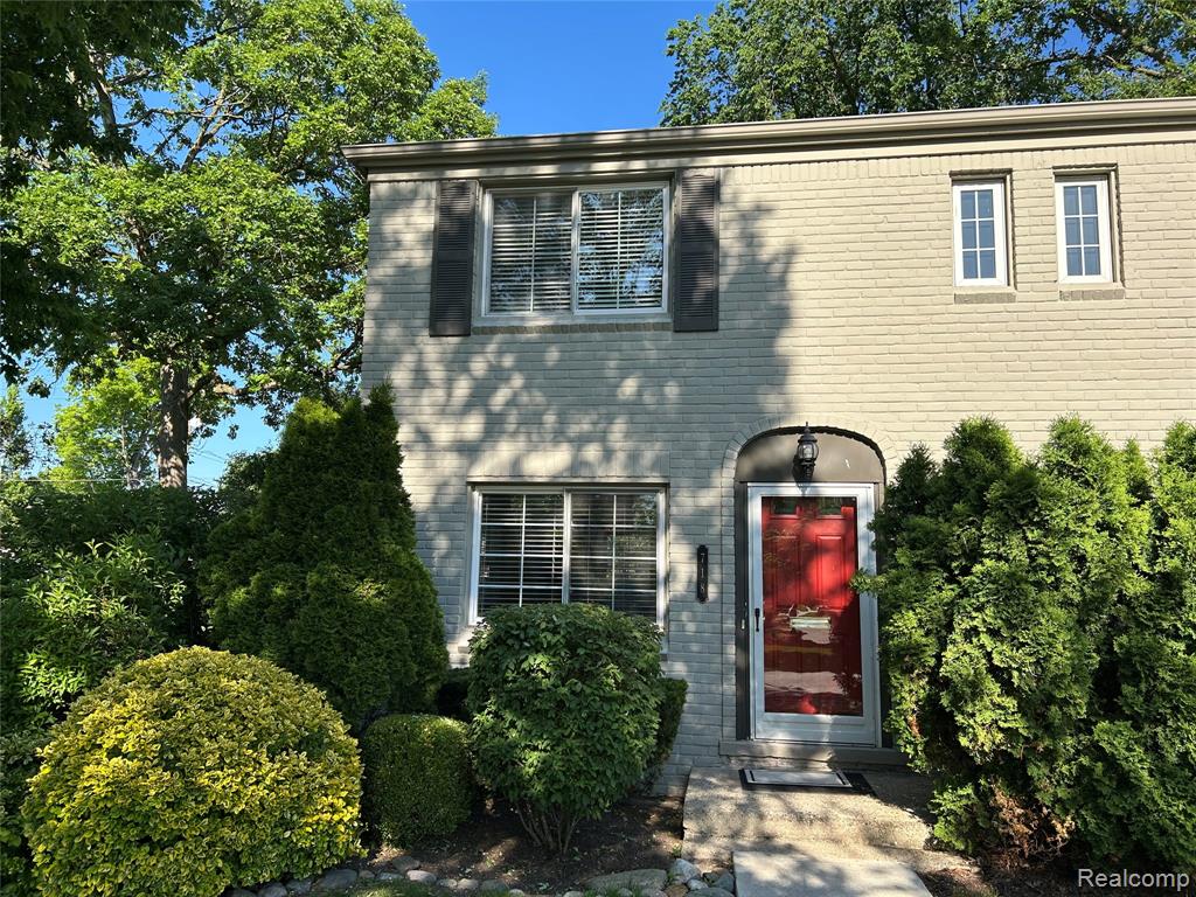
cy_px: 448
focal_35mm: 26
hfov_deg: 67.3
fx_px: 898
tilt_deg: +7.5
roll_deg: -1.4
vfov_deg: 53.1
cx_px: 598
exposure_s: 1/1869
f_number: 1.5
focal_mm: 5.7
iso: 50
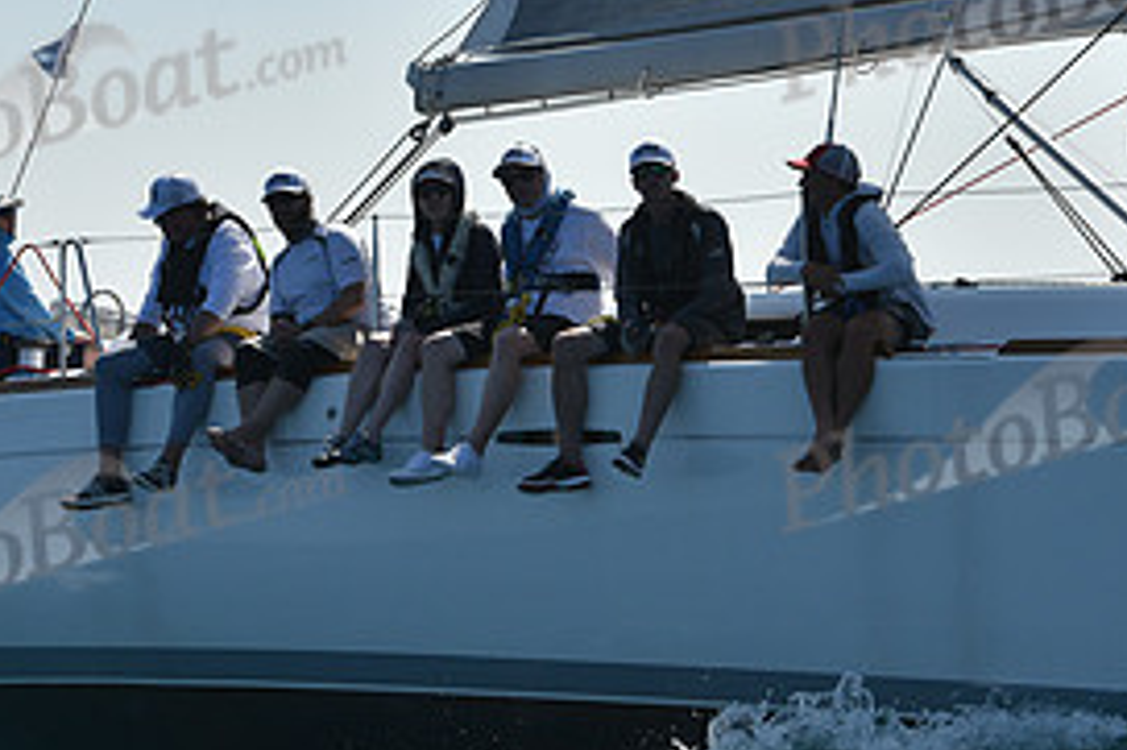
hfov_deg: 10.7
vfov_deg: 7.1
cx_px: 564
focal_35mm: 192
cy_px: 267
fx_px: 6007
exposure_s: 1/1600
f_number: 8
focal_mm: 90
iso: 250
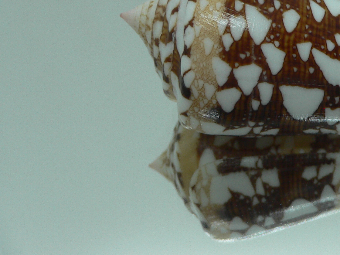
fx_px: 619
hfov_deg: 29.7
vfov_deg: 23.1
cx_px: 290
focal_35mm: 63
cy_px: 63
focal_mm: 4.6
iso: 80
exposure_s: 1/60
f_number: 2.8
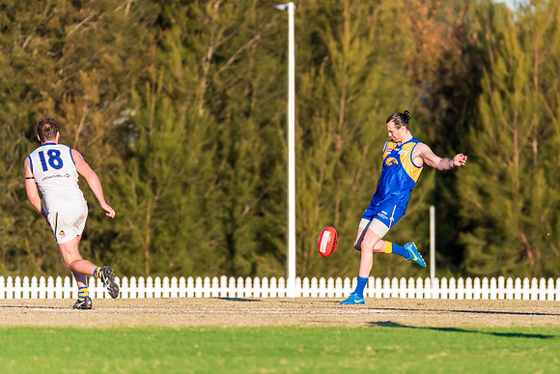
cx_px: 345
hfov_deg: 3.6
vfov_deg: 2.4
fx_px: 8831
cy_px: 173
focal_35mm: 568
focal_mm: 460
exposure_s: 1/2000
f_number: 6.3
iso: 1000
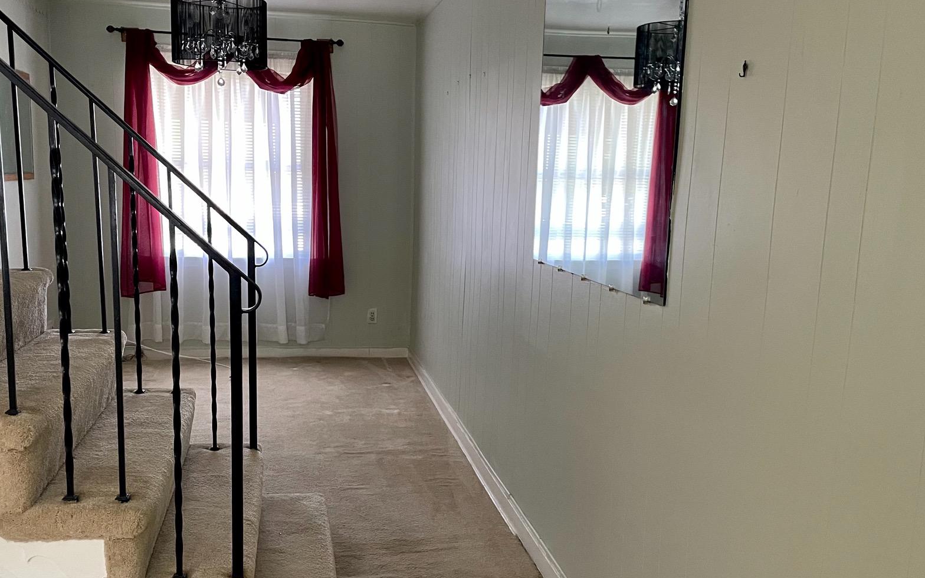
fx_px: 908
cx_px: 453
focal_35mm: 36
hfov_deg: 54.0
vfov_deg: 35.2
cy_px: 344
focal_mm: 4.2
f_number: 1.6
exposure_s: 1/60
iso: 320
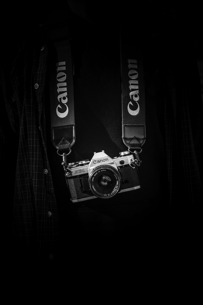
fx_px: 474
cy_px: 152
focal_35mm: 56
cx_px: 102
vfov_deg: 35.6
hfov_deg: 24.2
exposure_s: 1/125
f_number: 8
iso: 400
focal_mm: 56
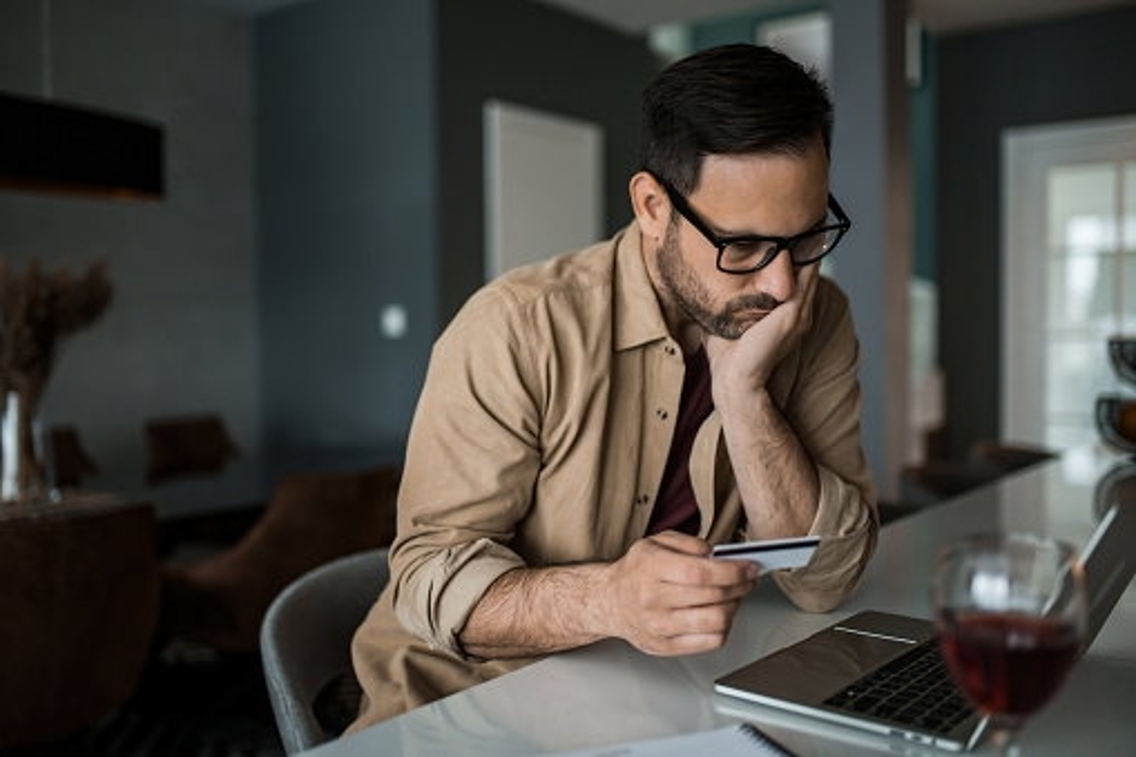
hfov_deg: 54.4
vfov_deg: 37.8
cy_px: 378
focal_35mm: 35
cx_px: 568
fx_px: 1104
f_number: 1.4
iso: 250
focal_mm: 35
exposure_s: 1/80
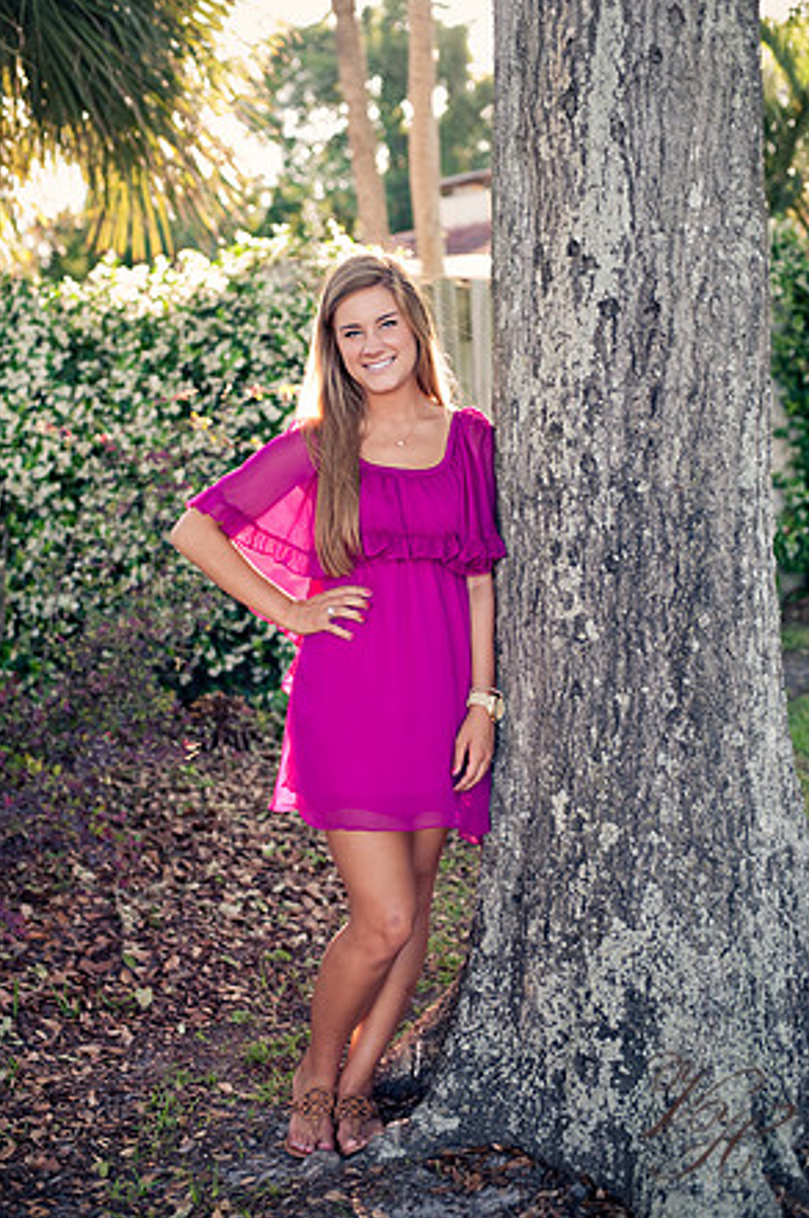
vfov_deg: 38.9
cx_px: 410
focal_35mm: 51
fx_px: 1723
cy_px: 613
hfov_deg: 26.4
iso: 250
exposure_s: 1/125
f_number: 3.2
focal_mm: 50
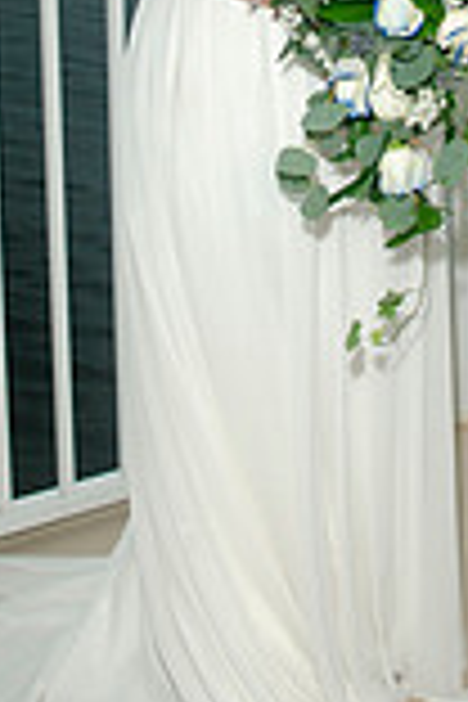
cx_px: 346
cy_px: 4
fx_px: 1852
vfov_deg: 20.8
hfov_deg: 14.3
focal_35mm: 95
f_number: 6.3
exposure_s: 1/250
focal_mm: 22
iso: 200
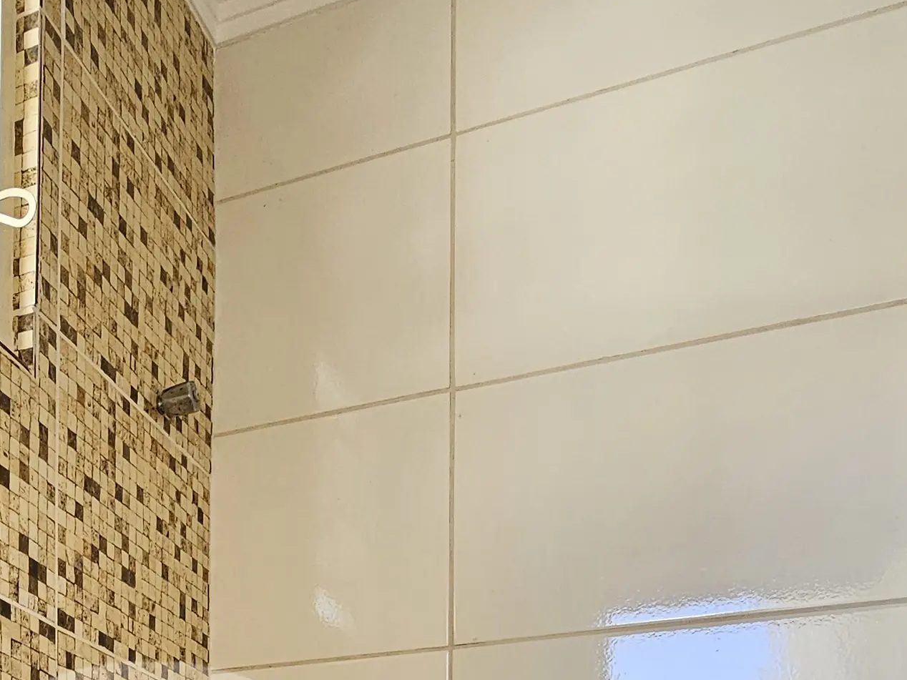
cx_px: 149
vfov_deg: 27.6
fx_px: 1074
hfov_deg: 43.1
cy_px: 941
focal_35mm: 41
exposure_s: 1/77
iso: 80
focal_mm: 2.2
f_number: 2.2
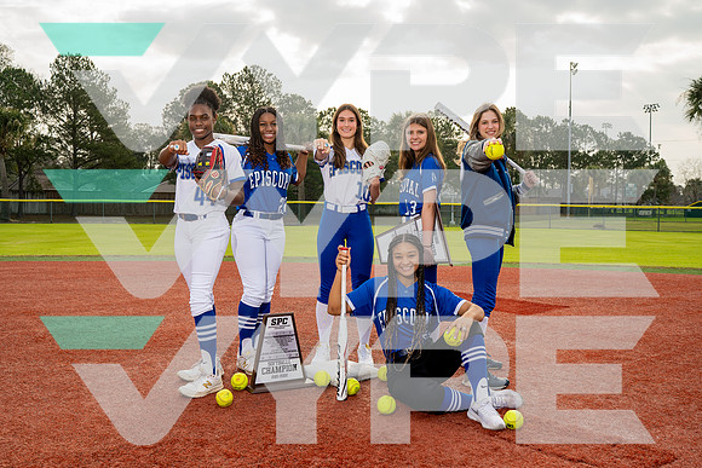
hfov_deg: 54.4
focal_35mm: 35
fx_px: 683
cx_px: 351
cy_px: 234
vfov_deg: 37.9
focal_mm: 35
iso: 80
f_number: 6.3
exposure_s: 1/200
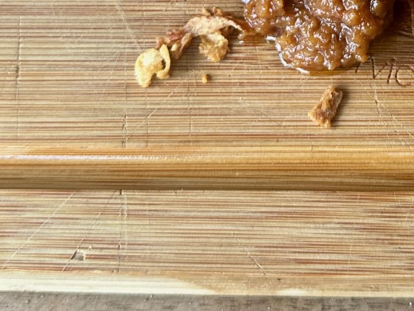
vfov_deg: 16.4
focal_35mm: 84
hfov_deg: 22.8
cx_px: 365
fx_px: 1005
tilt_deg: -58.0
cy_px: -118
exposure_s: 1/121
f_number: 1.78
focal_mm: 6.86
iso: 160
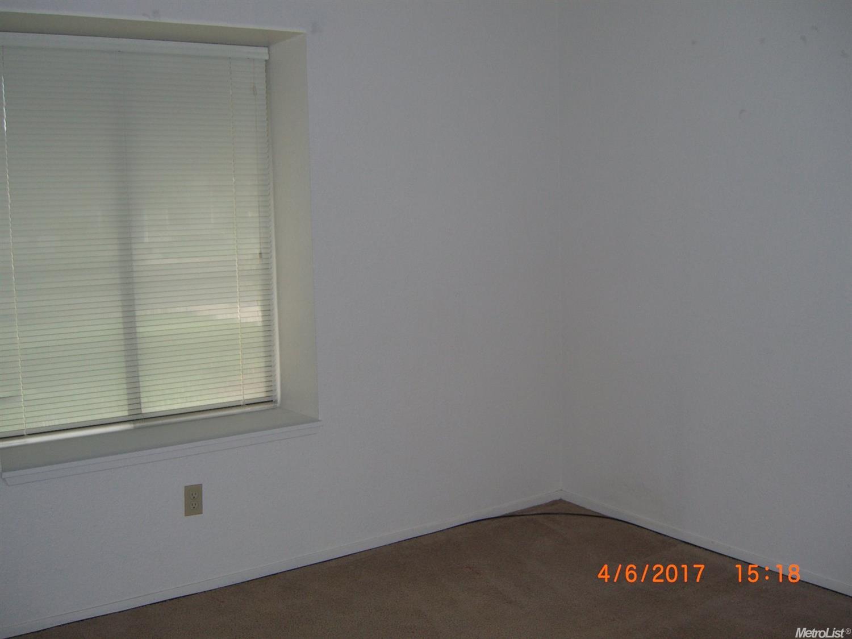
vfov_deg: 37.7
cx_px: 426
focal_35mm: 38
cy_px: 320
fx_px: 935
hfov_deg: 49.0
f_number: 2.8
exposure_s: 1/60
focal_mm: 7.9
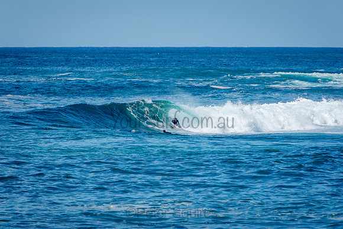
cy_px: 114
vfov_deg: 2.2
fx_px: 5916
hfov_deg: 3.3
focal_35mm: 621
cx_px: 172
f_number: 5.6
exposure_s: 1/2000
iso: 360
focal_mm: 400
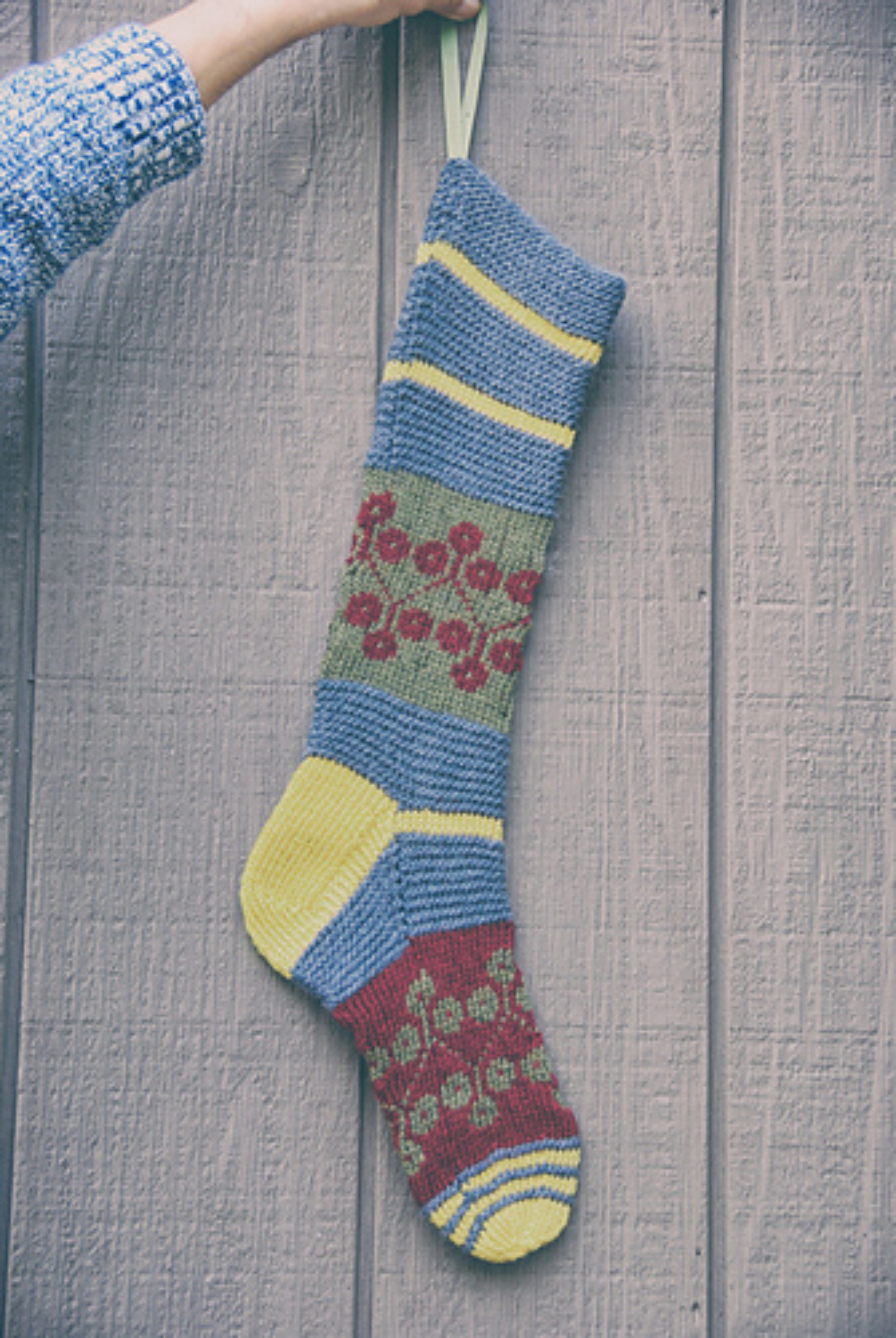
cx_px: 448
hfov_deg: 13.1
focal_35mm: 105
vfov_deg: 19.4
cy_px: 669
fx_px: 3906
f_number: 5
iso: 280
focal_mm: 70
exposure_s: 1/30
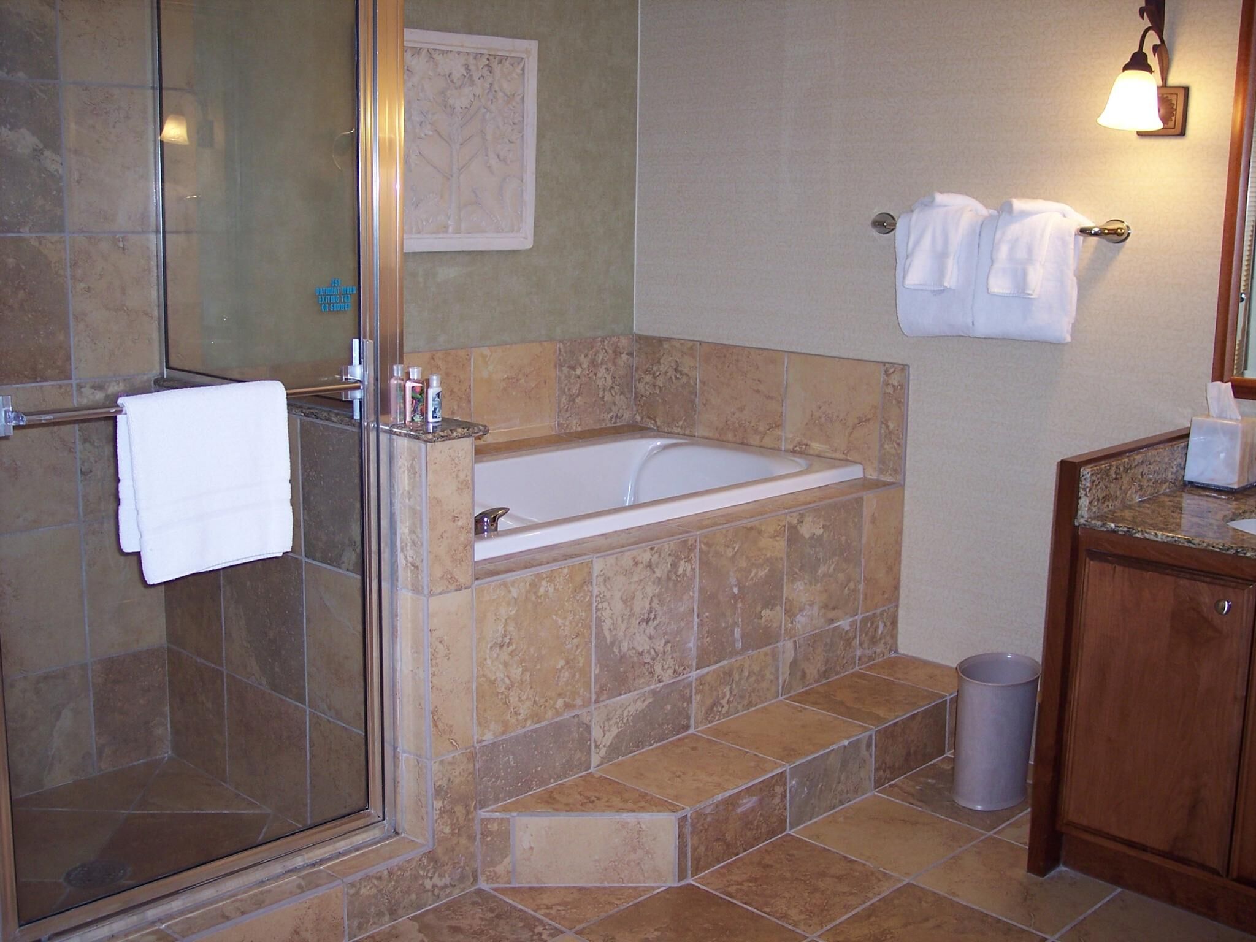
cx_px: 628
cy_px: 471
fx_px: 1415
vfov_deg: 36.8
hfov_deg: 47.9
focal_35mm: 39
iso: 100
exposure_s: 1/60
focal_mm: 8
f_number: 2.8
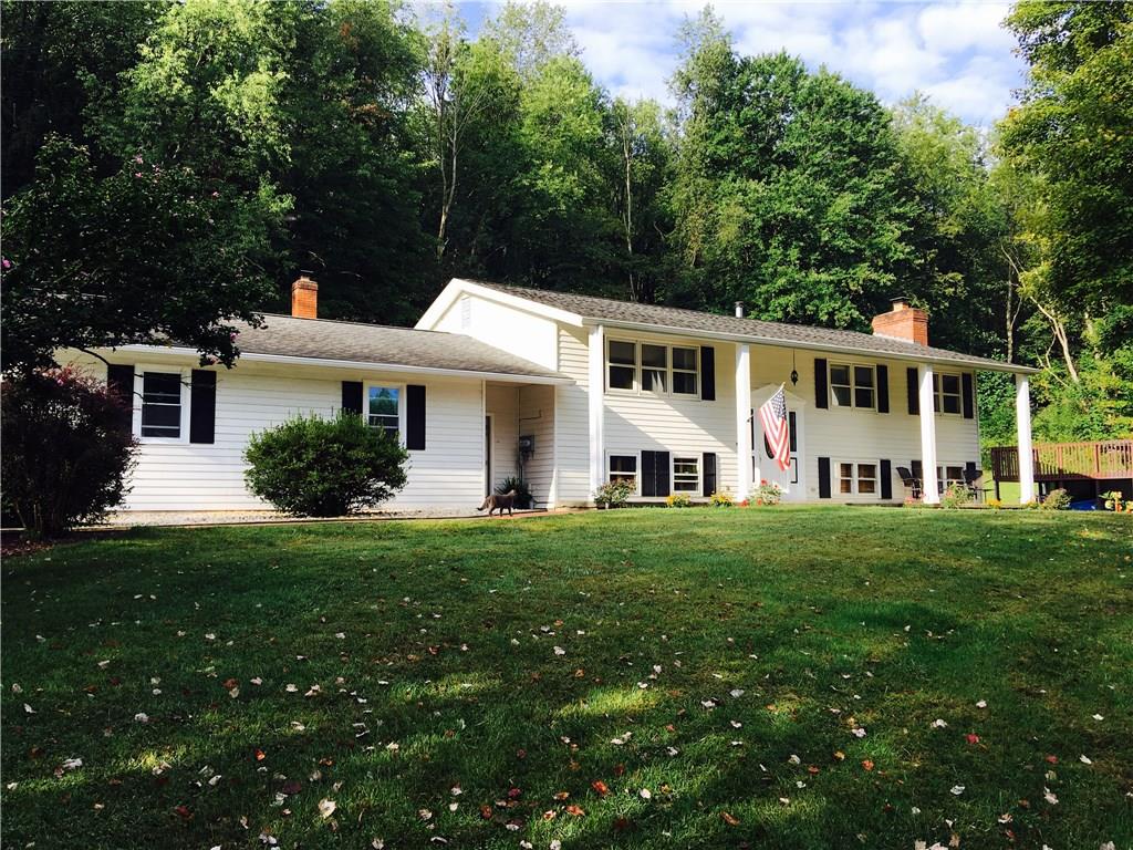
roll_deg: +0.1
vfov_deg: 48.2
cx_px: 566
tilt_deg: +6.3
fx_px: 949
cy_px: 425
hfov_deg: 61.7
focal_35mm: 29
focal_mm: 4.15
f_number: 2.2
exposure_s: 1/458
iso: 25
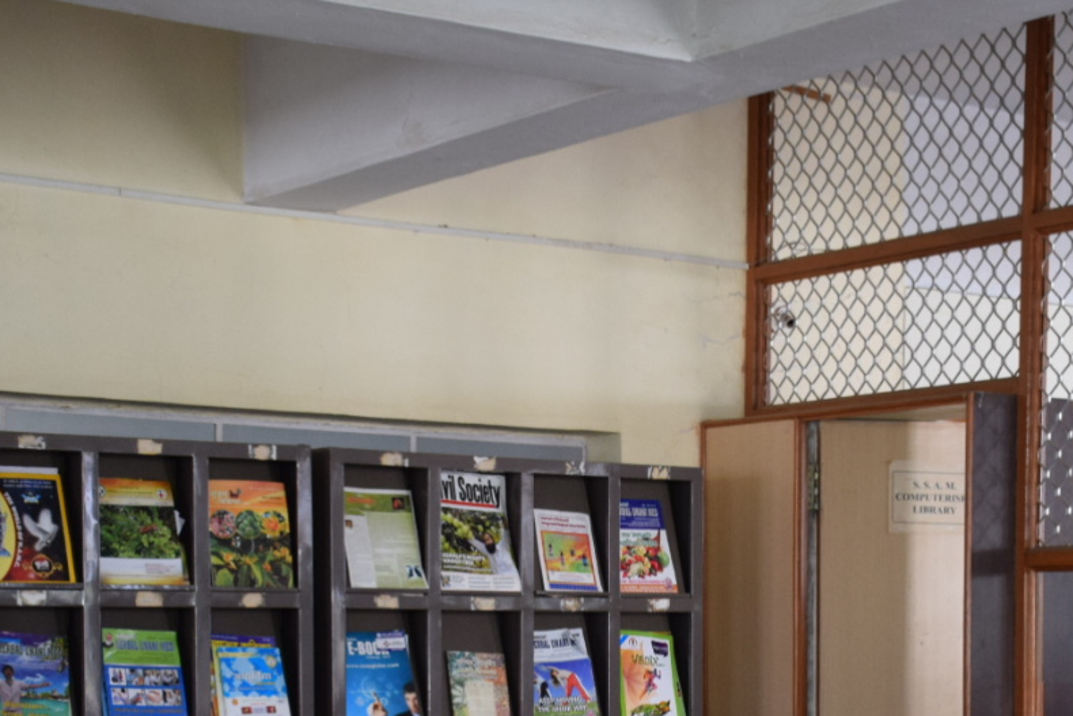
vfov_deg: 16.1
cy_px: 726
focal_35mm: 83
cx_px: 773
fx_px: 2475
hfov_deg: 24.3
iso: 900
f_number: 4
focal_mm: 27
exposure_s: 1/60
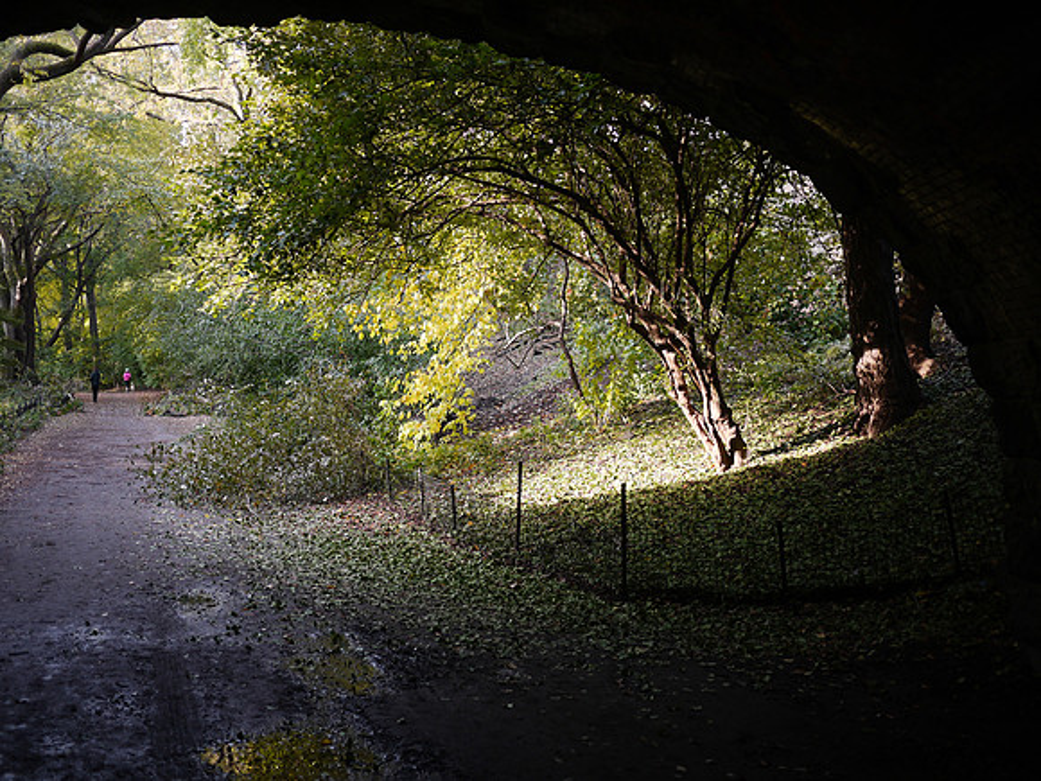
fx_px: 1203
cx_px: 520
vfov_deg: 36.0
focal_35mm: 40
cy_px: 390
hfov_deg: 46.8
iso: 100
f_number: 1.8
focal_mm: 20
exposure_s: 1/125
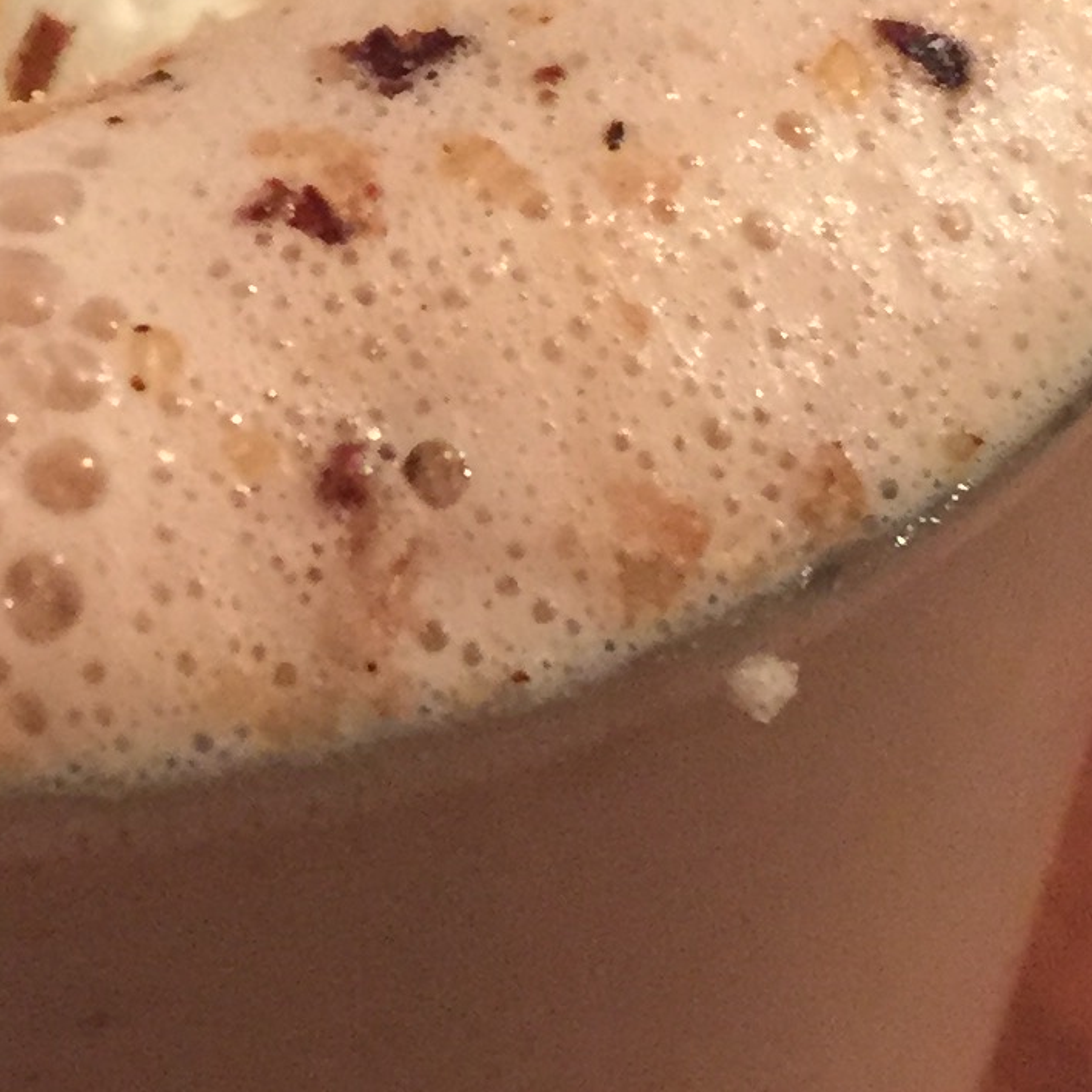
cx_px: 37
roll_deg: +4.7
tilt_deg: -43.4
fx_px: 4211
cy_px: 340
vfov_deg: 14.7
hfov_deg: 14.6
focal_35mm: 118
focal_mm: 4.15
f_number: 2.2
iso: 250
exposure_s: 1/30
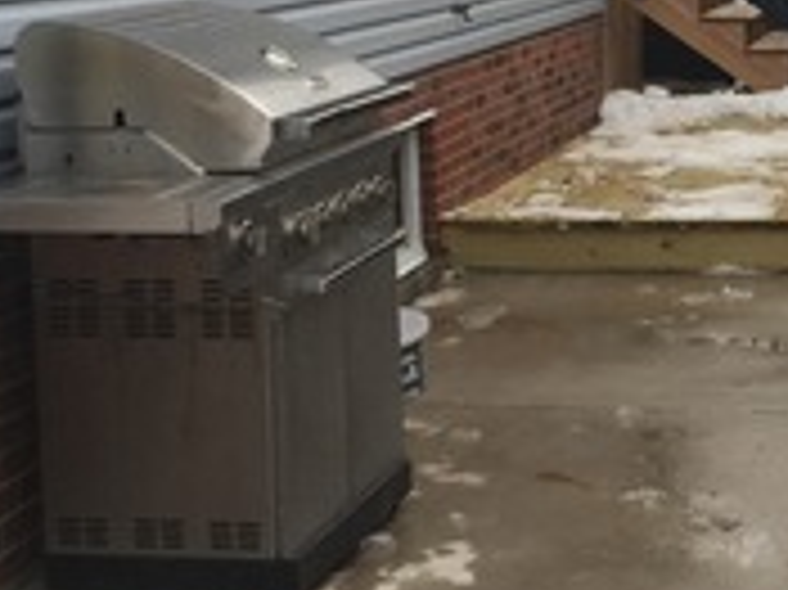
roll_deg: +1.0
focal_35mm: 106
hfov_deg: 18.3
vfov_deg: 13.9
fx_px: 2411
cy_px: 225
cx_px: 680
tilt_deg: -7.3
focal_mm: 4.15
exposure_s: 1/130
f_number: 2.2
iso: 32
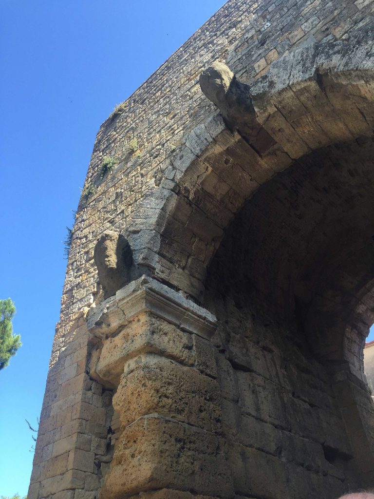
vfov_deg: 61.7
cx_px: 187
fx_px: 418
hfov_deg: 48.2
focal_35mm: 29
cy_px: 250
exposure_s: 1/412
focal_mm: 4.15
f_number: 2.2
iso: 32
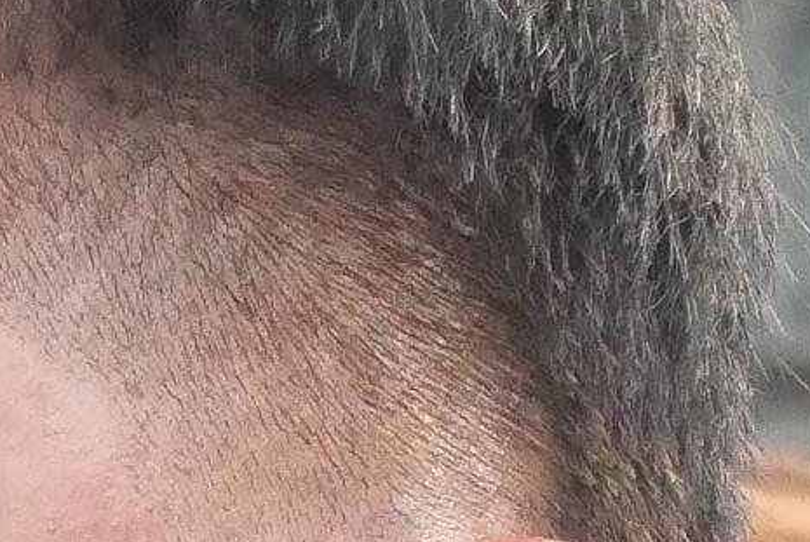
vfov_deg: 1.6
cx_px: -434
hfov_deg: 2.4
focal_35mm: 862
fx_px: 19413
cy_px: 1230
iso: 3200
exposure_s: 1/500
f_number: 9
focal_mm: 52
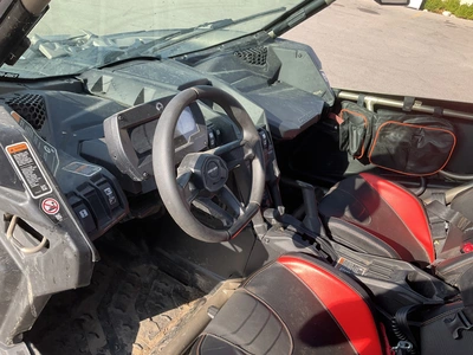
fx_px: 396
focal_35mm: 29
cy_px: 178
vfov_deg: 48.2
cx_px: 236
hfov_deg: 61.7
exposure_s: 1/294
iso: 25
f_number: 1.8
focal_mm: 3
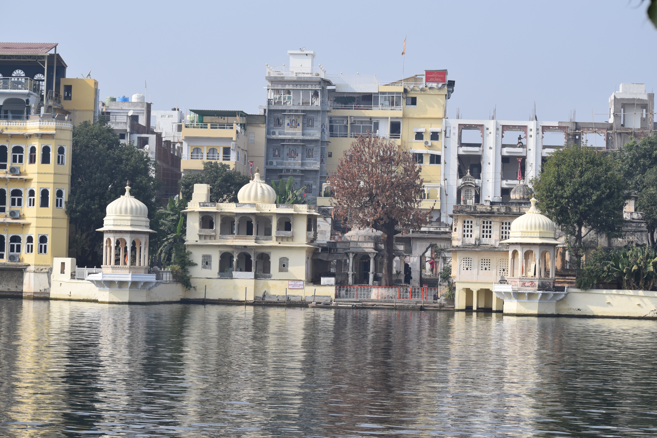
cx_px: 328
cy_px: 219
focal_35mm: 98
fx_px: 1779
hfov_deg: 20.9
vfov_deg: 14.0
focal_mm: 65
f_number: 7.1
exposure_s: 1/1600
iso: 400
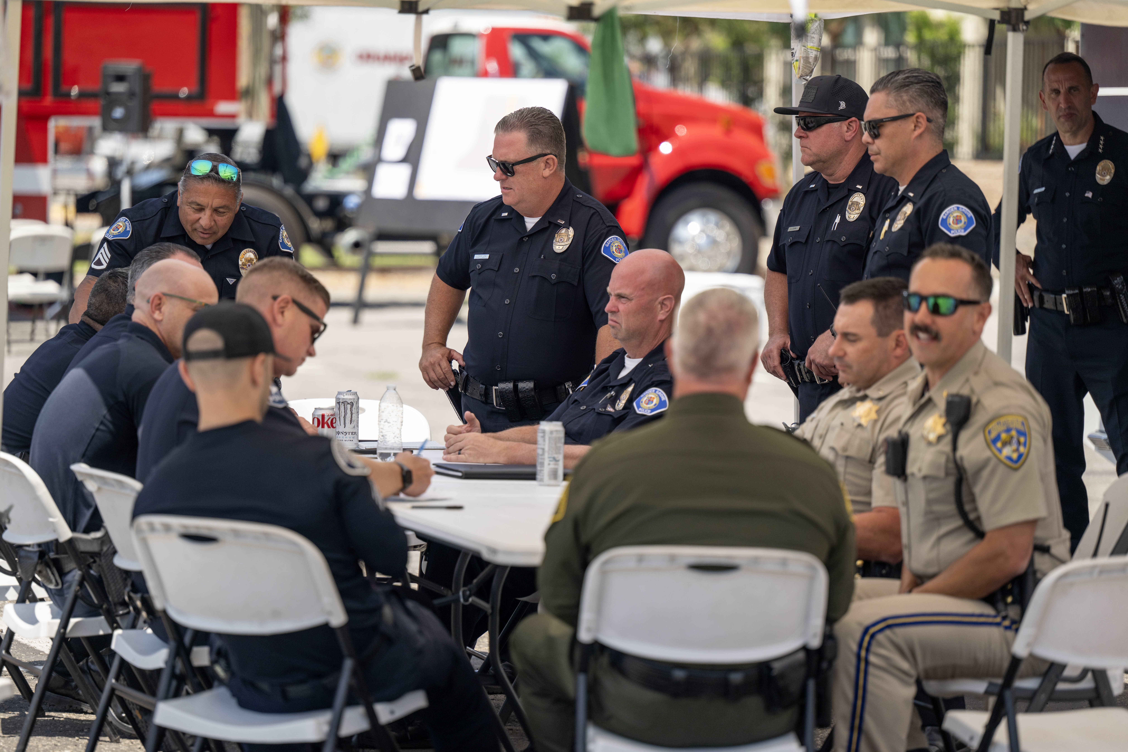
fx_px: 4699
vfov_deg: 9.1
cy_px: 376
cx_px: 564
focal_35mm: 150
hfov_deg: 13.7
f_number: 2.8
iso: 200
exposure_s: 1/2000
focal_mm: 150
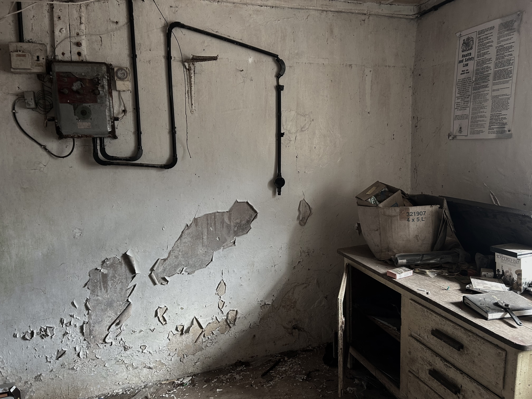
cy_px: 200
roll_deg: +1.7
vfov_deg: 53.1
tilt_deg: -9.1
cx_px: 266
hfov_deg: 67.3
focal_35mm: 26
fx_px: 400
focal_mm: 5.7
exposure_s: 1/106
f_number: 1.5
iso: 125
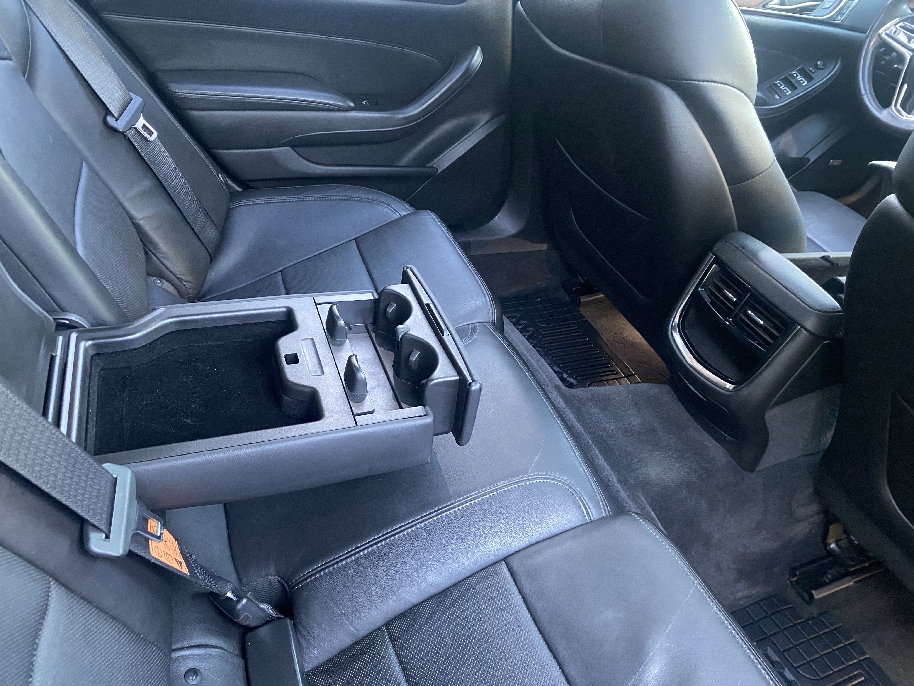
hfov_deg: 67.3
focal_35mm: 26
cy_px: 343
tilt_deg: -37.0
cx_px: 457
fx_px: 687
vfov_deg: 53.1
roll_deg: -4.7
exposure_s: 1/30
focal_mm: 4.25
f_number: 1.8
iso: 640
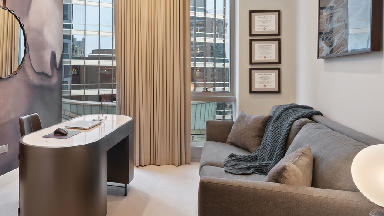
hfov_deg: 67.6
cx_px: 123
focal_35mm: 27
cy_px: 77
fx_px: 275
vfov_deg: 42.5
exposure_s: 1/4
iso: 100
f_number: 9
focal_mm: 14
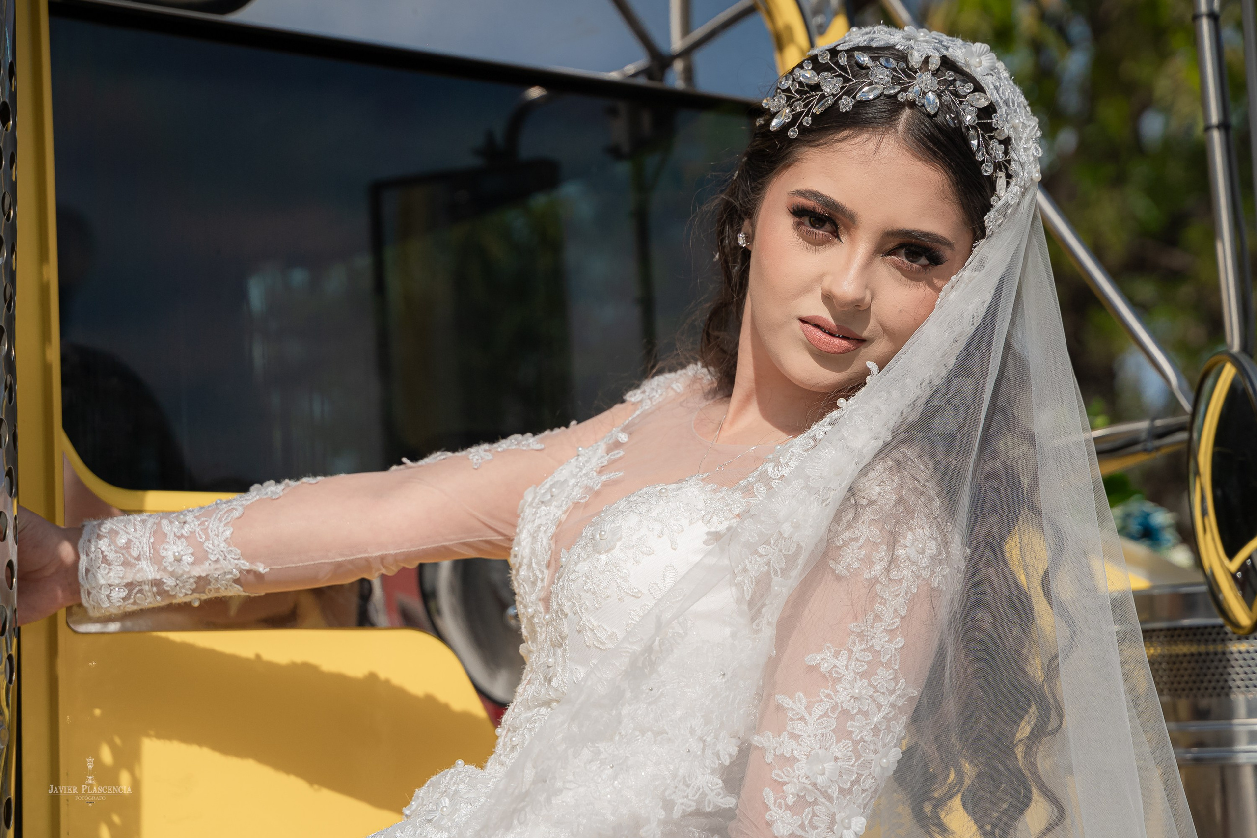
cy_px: 420
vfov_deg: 17.0
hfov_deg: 25.3
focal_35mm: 80
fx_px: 2804
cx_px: 639
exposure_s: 1/3200
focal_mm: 75
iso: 500
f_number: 5
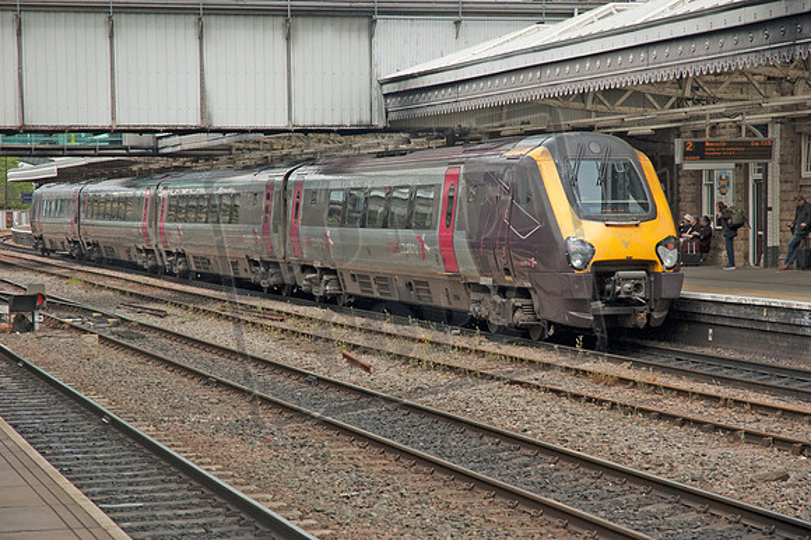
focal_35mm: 105
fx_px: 2364
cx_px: 406
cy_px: 270
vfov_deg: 13.0
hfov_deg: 19.5
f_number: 5.6
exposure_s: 1/500
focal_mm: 70
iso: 400
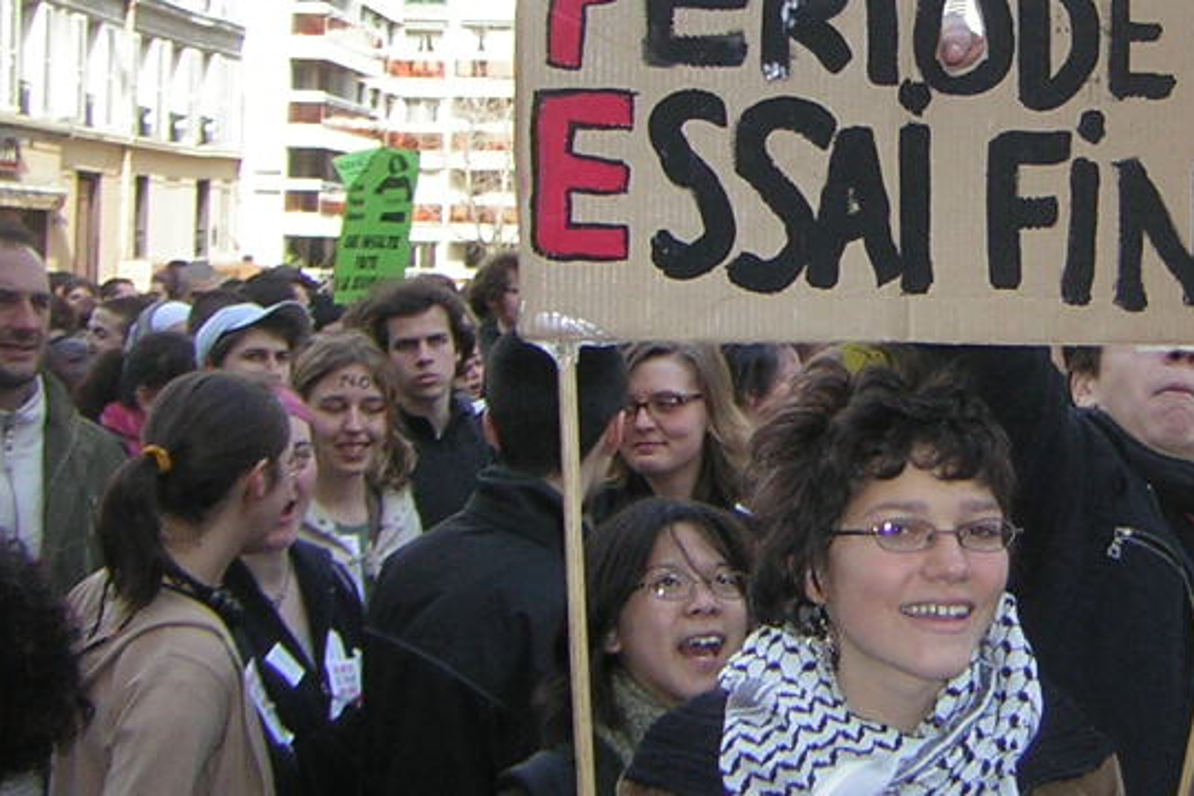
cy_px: 195
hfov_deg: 27.4
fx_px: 2355
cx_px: 1077
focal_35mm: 71
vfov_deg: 19.1
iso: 71
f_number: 2.6
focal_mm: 4.7
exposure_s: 1/320
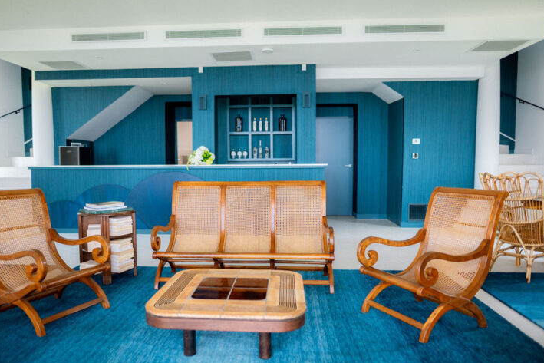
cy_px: 190
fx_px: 393
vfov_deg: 49.6
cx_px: 255
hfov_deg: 69.3
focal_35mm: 26
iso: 640
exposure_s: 1/640
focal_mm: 24
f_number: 1.6
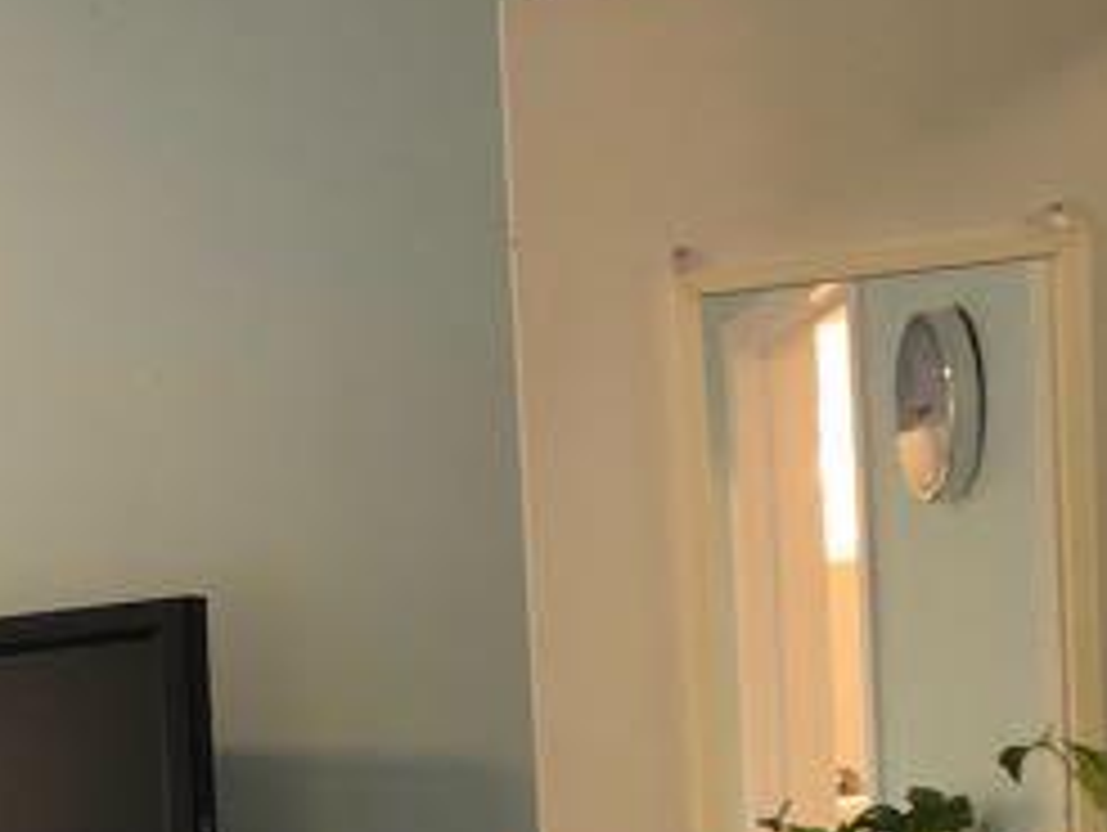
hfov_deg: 19.0
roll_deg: +2.6
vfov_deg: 14.7
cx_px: -369
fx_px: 3041
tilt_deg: -2.7
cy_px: 1158
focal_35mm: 95
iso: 40
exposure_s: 1/20
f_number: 1.8
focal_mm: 3.99
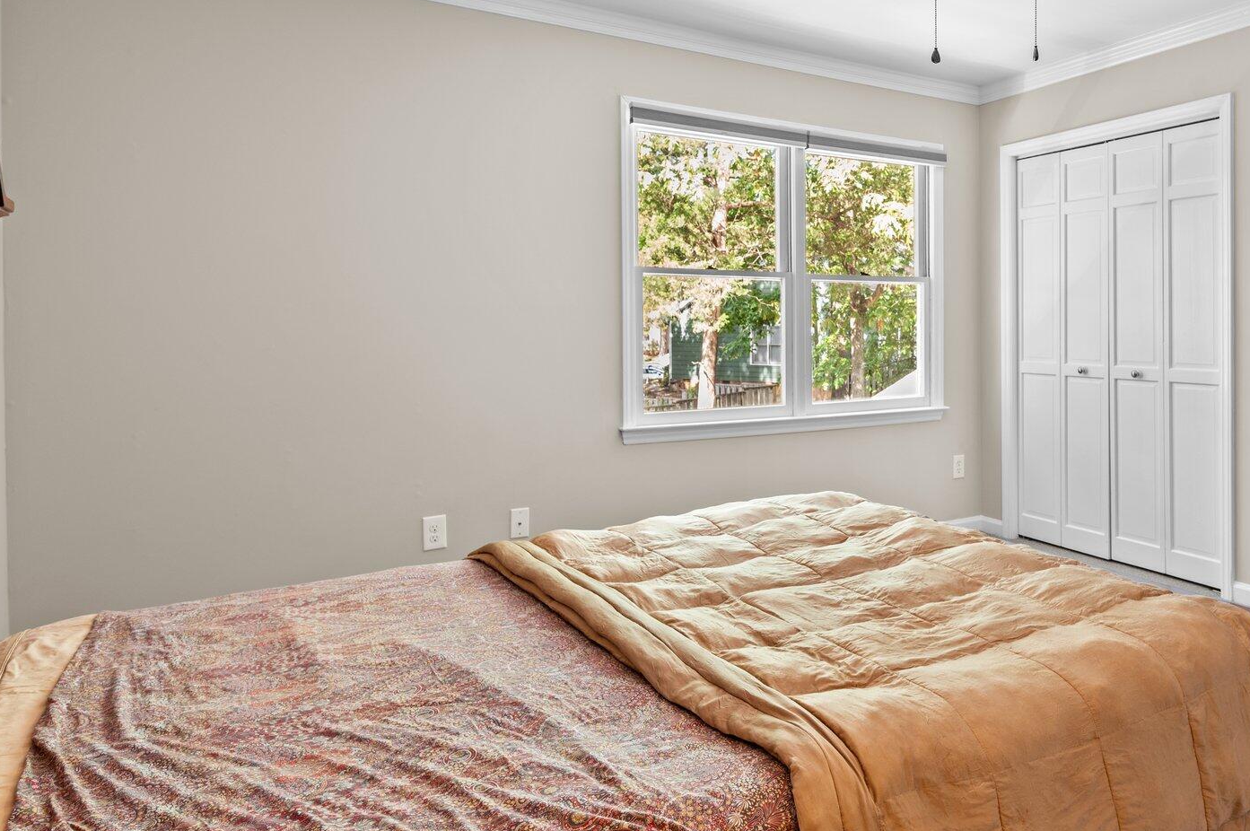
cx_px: 858
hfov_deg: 69.0
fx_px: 867
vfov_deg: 50.7
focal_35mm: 25
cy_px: 310
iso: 400
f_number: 6.3
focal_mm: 17
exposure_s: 1/2.5
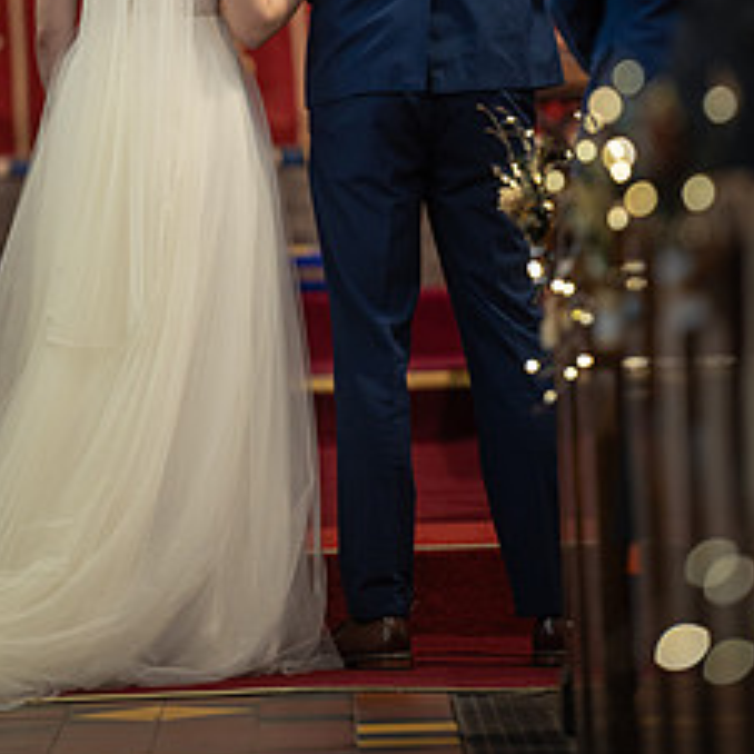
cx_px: 332
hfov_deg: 5.2
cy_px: 57
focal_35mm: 338
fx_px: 8329
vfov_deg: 5.2
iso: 1600
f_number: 2.8
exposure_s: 1/125
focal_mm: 200
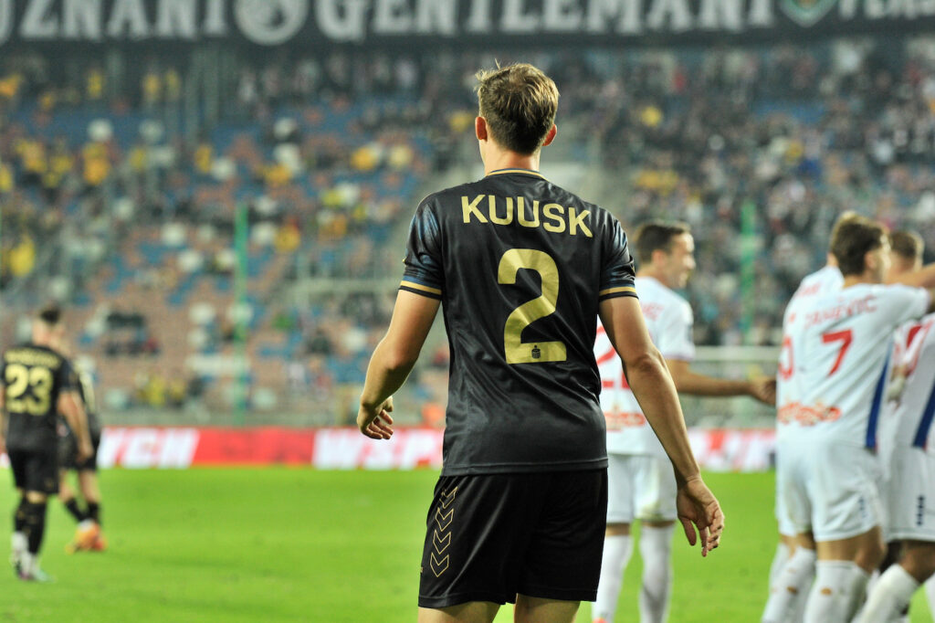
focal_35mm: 200
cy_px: 312
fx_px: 5192
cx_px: 468
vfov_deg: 6.9
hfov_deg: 10.3
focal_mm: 200
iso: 3200
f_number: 5.6
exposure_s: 1/800
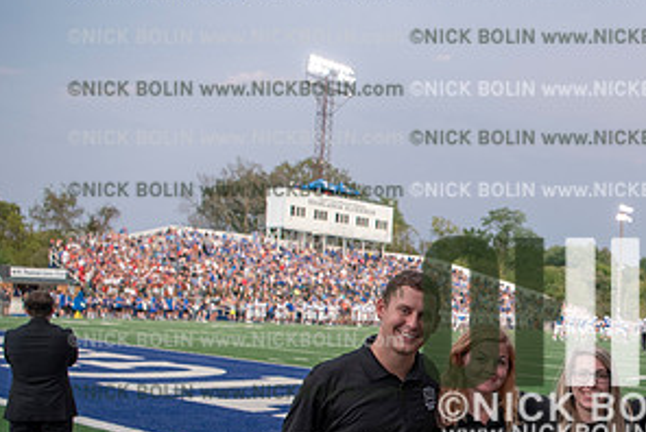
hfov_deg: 39.0
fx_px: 844
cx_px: 576
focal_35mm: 47
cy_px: 341
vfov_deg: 28.2
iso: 800
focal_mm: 24
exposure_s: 1/640
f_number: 3.2
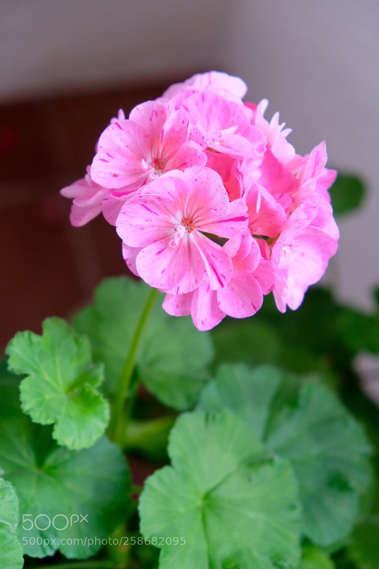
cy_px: 284
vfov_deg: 24.5
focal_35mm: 83
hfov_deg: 16.5
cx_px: 190
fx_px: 1310
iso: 640
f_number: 4
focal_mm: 55
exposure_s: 1/60
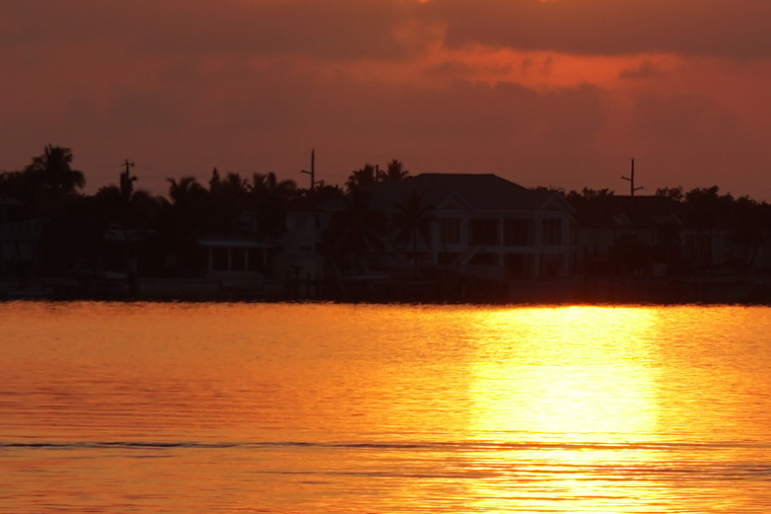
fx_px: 19961
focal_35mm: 932
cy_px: 300
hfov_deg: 2.2
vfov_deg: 1.5
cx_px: 466
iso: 100
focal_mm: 135
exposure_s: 1/320
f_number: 6.3
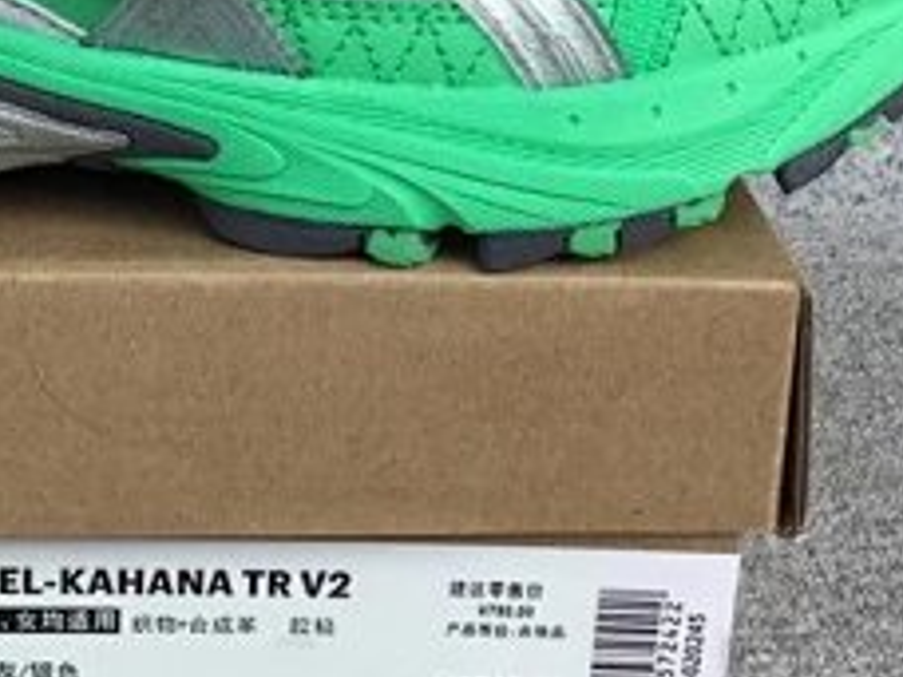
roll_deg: -0.8
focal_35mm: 87
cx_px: 143
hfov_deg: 22.1
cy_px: 111
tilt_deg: -20.6
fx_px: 2269
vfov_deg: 16.8
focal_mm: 3.3
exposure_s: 1/362
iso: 25
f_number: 2.4
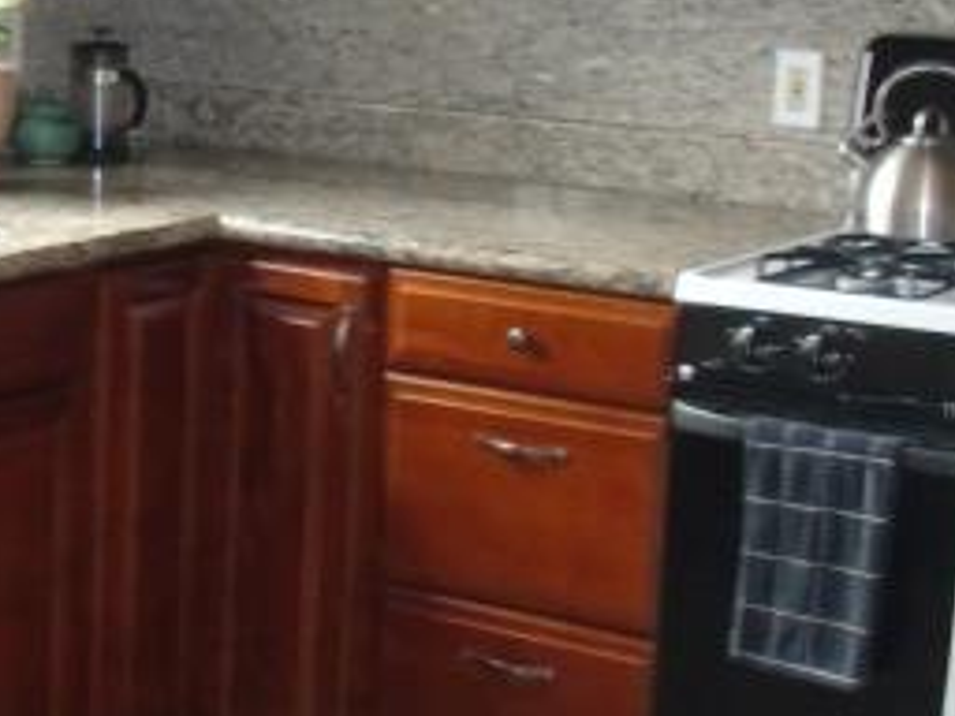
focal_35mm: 90
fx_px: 2483
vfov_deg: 16.4
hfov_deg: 21.3
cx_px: 90
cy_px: 268
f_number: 2.8
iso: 400
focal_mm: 6.3
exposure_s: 1/60
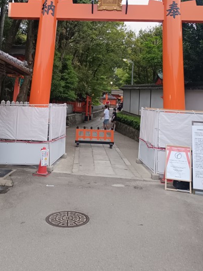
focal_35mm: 35
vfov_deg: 51.5
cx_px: 88
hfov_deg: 40.6
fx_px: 274
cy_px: 88
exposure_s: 1/100
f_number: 1.65
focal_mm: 6.14
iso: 804
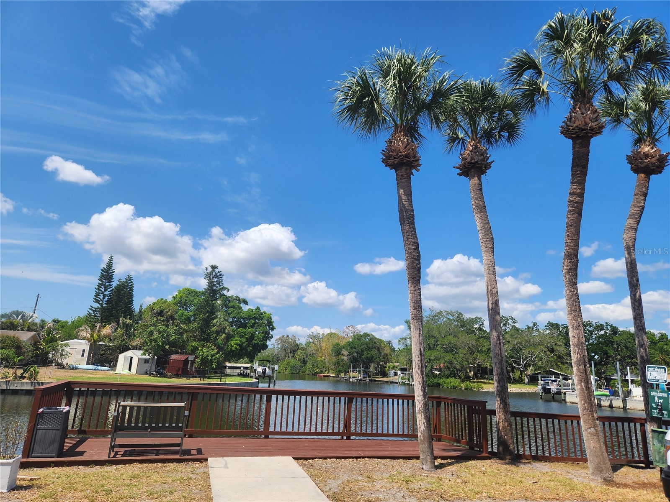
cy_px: 251
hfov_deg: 73.9
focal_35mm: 23
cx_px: 335
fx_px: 445
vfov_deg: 58.9
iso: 20
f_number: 1.8
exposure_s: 1/1829
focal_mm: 5.4
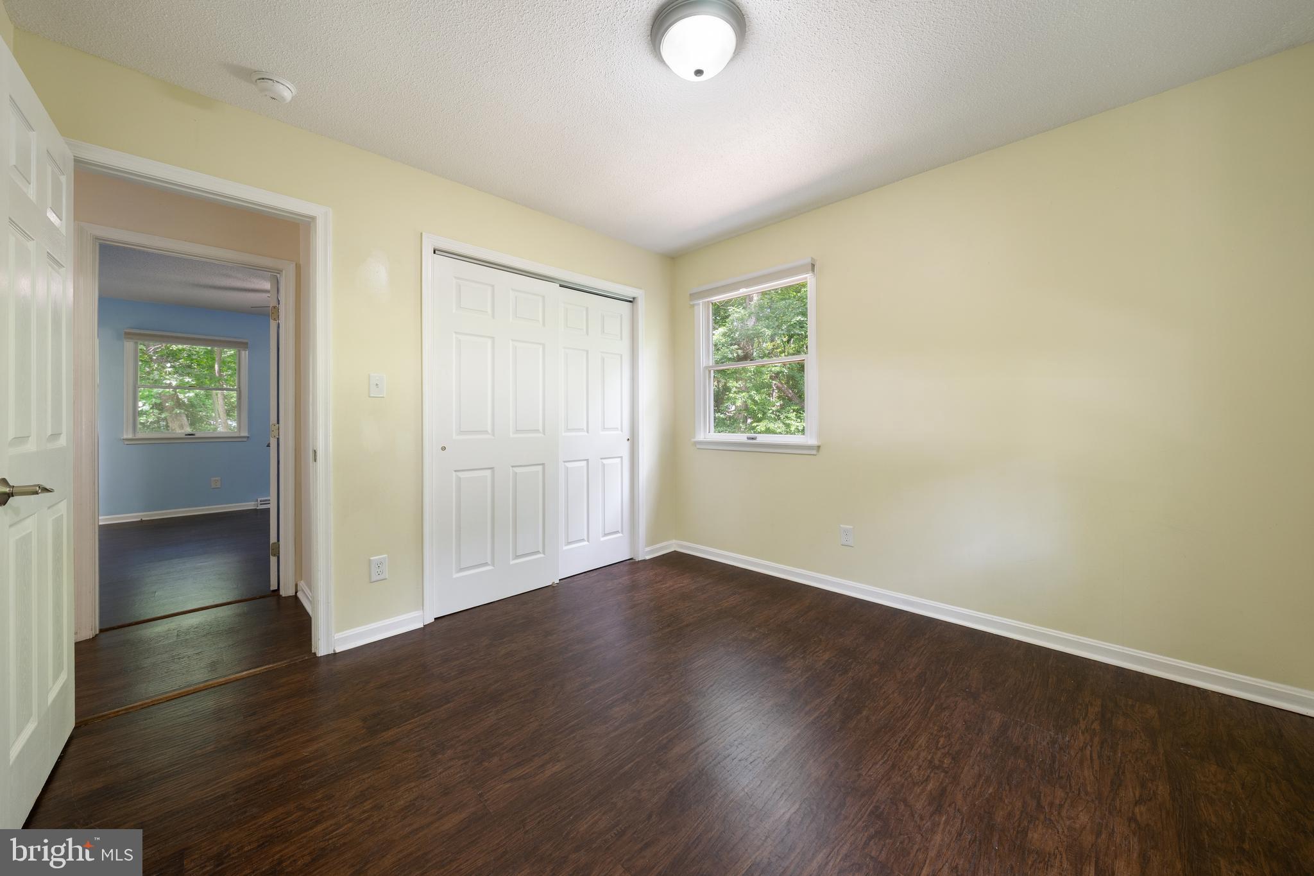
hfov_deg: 108.3
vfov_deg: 85.4
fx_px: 474
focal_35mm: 13
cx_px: 657
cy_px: 438
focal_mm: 13
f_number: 8
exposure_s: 1/3
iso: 250
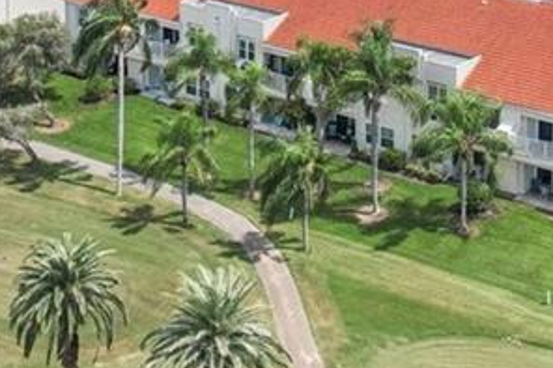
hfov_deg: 17.2
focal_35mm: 119
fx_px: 1827
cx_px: 288
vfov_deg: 10.9
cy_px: -239
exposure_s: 1/6400
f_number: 2.8
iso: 400
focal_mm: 8.4
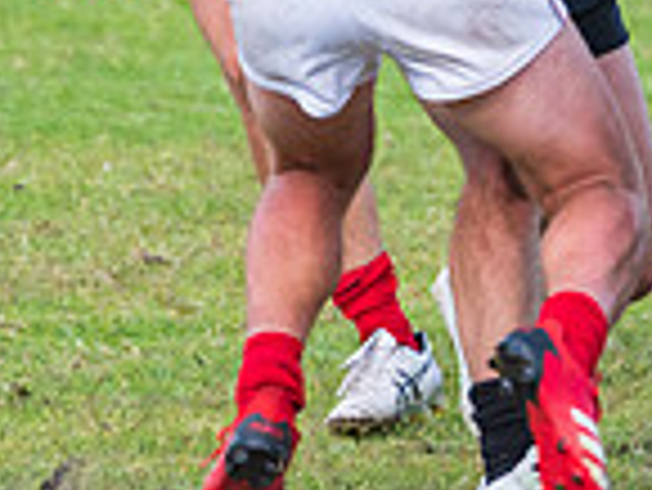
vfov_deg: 1.3
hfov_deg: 1.8
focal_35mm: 1119
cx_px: 664
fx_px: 21094
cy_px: -165
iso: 800
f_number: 6.3
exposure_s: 1/1250
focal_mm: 280
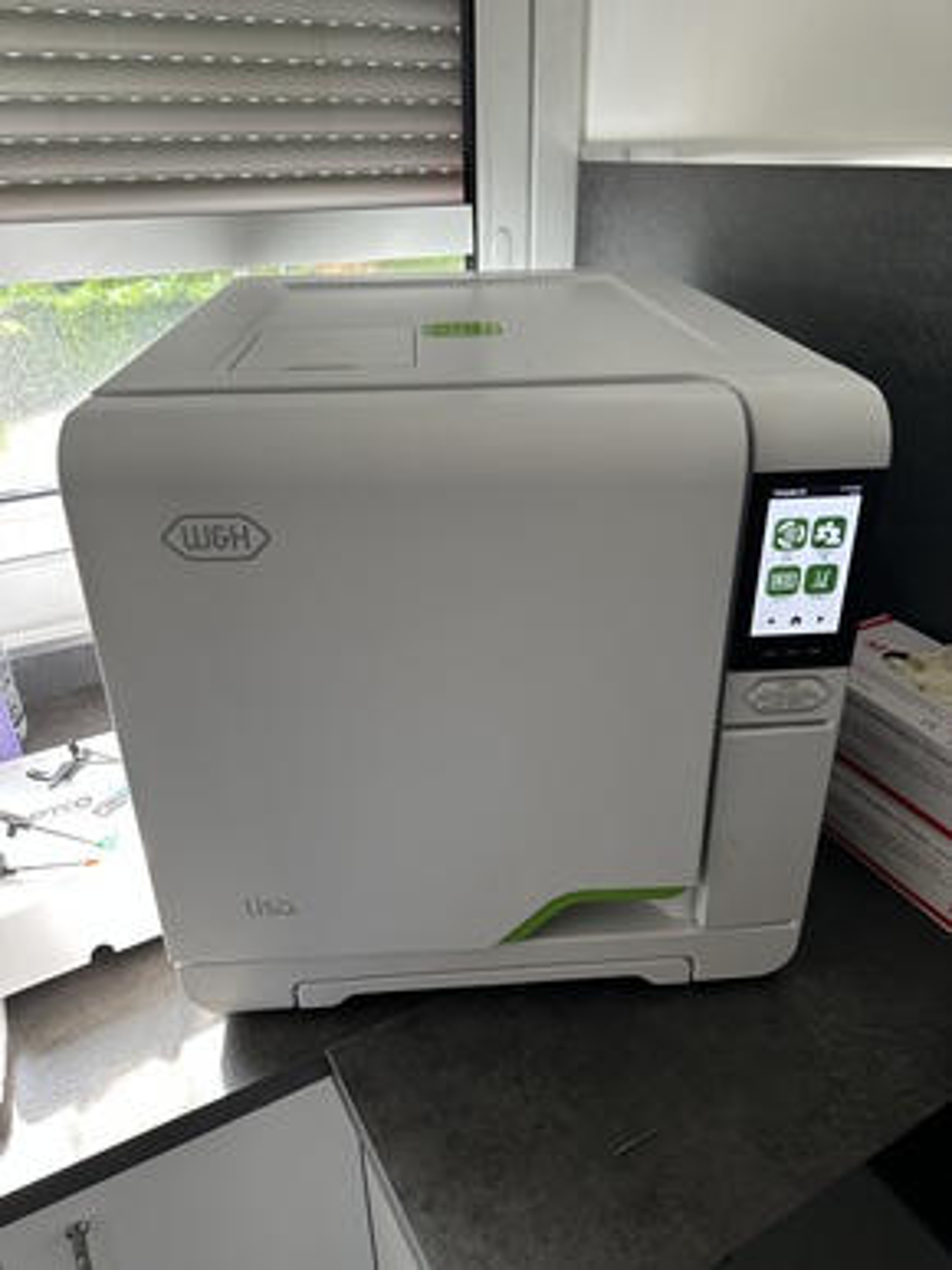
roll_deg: +1.2
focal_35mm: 24
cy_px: 635
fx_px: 881
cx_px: 476
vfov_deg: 71.6
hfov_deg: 56.8
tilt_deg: -27.7
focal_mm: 6.86
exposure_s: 1/121
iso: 160
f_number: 1.78
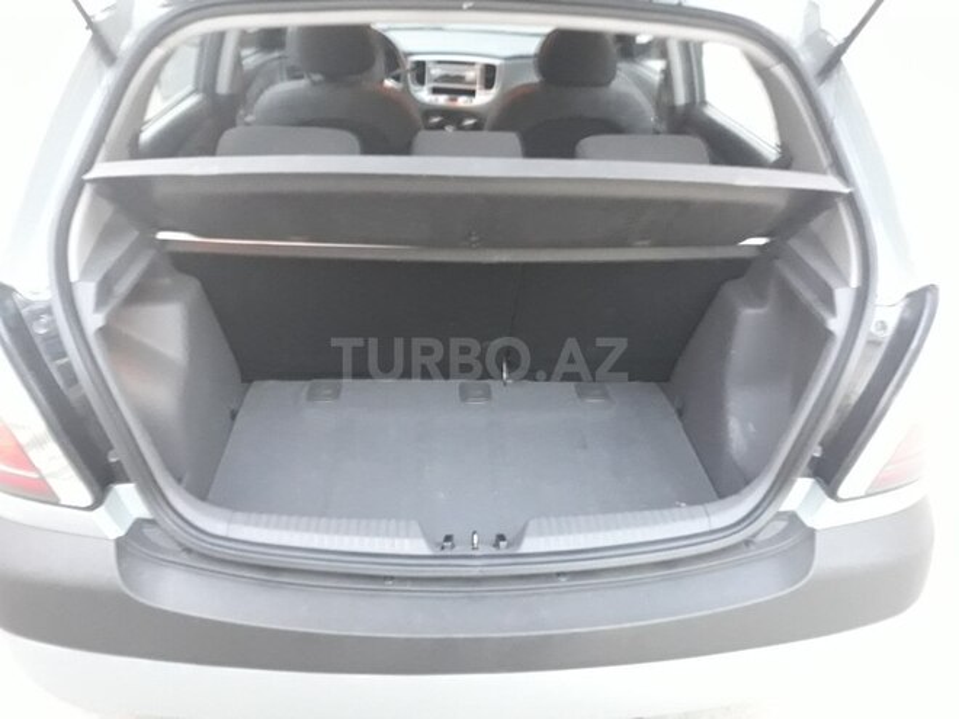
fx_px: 748
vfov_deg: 51.4
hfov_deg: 65.3
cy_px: 360
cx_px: 480
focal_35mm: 27
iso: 640
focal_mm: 3.71
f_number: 1.7
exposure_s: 1/20
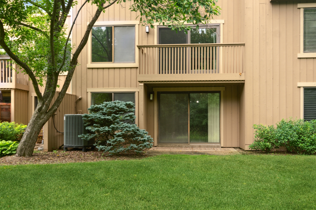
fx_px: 316
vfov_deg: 36.9
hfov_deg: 53.1
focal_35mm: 36
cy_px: 105
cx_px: 158
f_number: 8
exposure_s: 1/160
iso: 200
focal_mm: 24
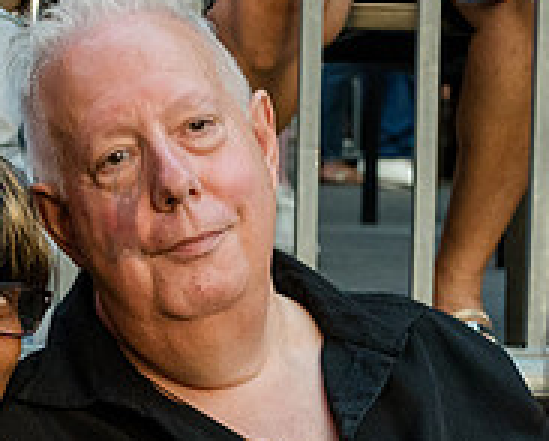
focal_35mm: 161
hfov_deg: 11.8
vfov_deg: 9.6
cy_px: 421
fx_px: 2620
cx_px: 10
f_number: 4
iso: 2000
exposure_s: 1/200
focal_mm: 38
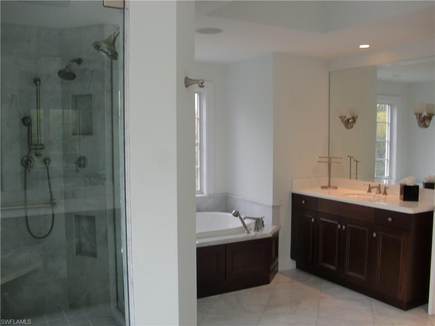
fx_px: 452
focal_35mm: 36
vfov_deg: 39.7
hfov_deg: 51.4
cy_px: 163
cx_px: 218
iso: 100
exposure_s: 1/60
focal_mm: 6.3
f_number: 2.8
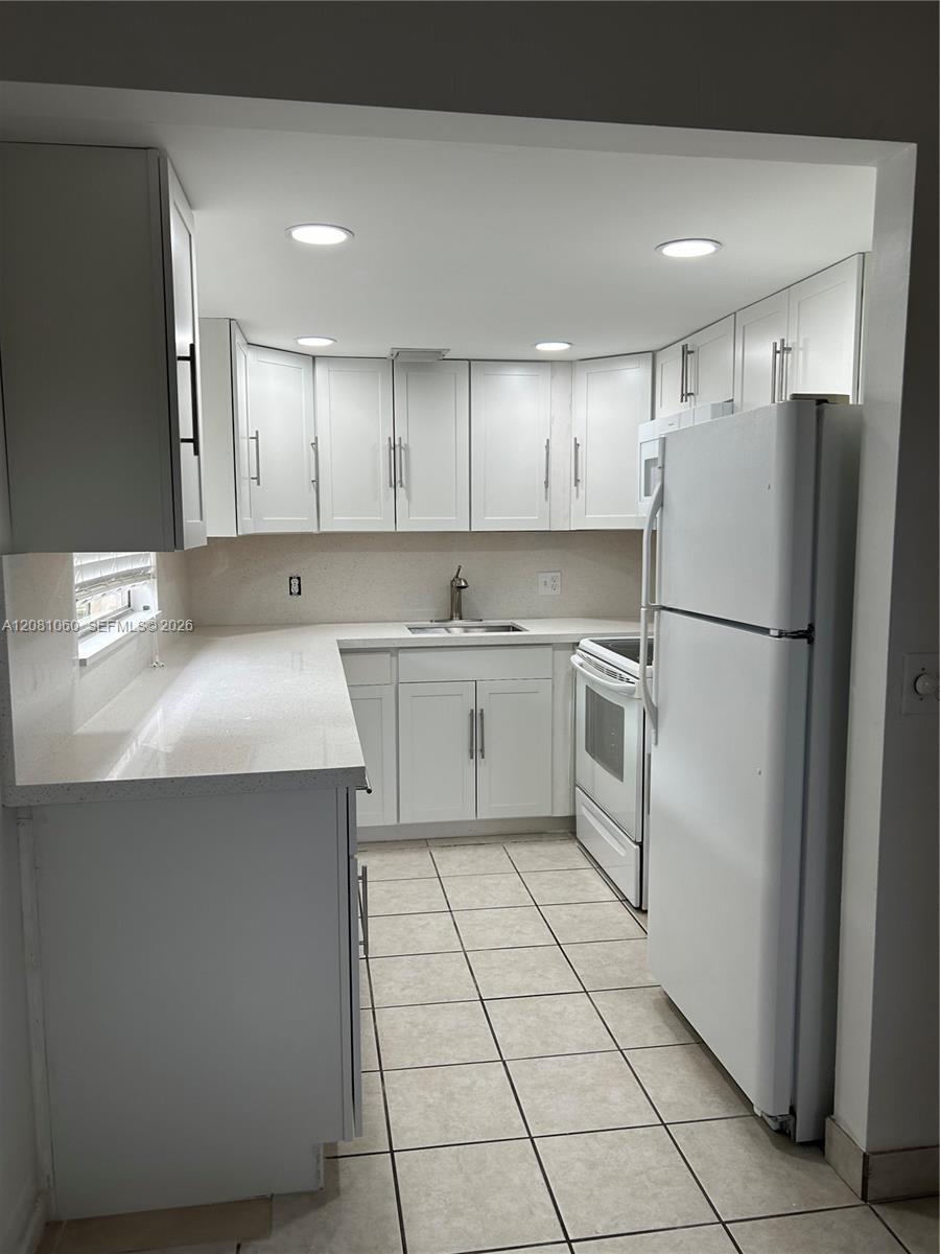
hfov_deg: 53.1
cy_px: 627
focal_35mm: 26
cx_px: 470
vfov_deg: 67.3
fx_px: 941
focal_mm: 5.7
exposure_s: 1/120
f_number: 1.5
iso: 40
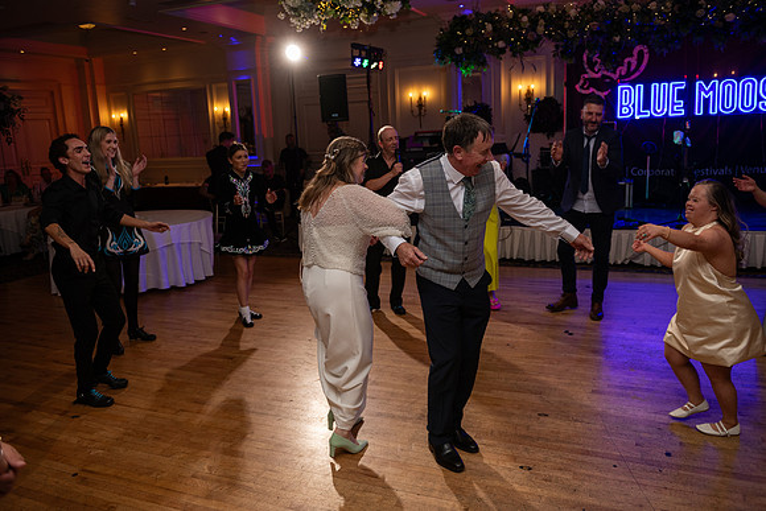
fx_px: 596
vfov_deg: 46.4
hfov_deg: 65.5
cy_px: 256
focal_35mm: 28
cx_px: 383
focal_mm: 28
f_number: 3.5
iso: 500
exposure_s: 1/160
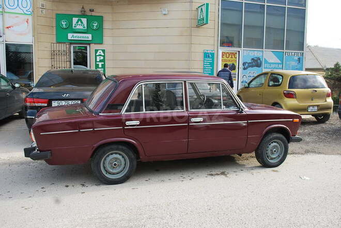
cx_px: 170
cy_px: 114
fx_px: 313
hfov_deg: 57.2
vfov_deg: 40.1
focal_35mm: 33
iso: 140
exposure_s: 1/125
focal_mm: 22
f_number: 5.6
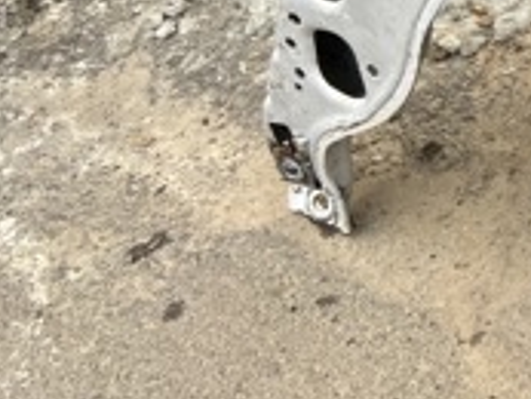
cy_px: -63
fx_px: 1474
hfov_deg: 16.8
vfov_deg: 15.0
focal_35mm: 96
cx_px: 964
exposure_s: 1/509
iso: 50
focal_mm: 5.7
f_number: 1.5
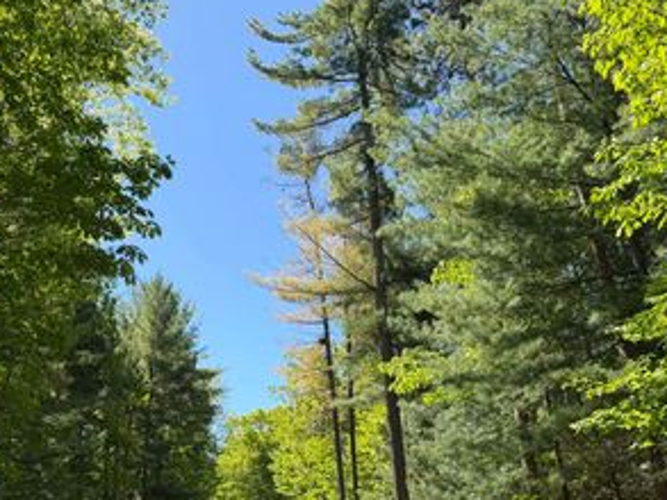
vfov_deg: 34.1
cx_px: 246
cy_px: 399
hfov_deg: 45.3
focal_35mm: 41
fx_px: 790
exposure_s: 1/1493
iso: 80
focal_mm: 6.76
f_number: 1.78
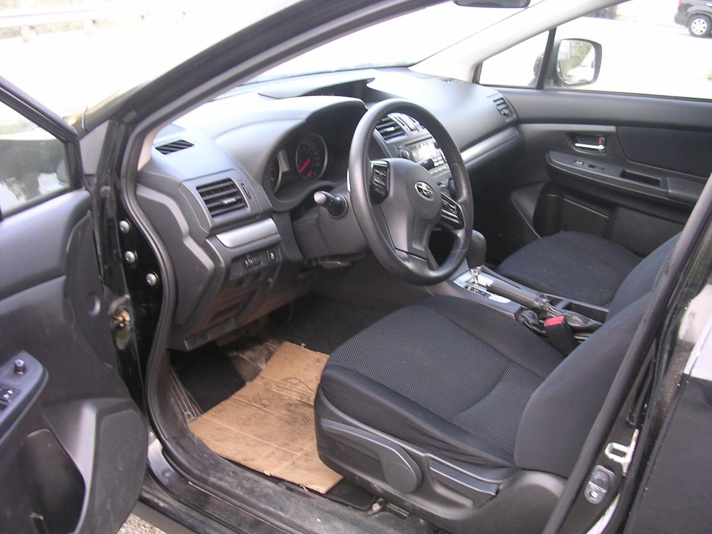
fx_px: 782
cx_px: 356
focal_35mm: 38
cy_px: 267
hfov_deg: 49.0
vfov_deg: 37.7
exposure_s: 1/12.4
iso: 100
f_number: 2.8
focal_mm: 5.8
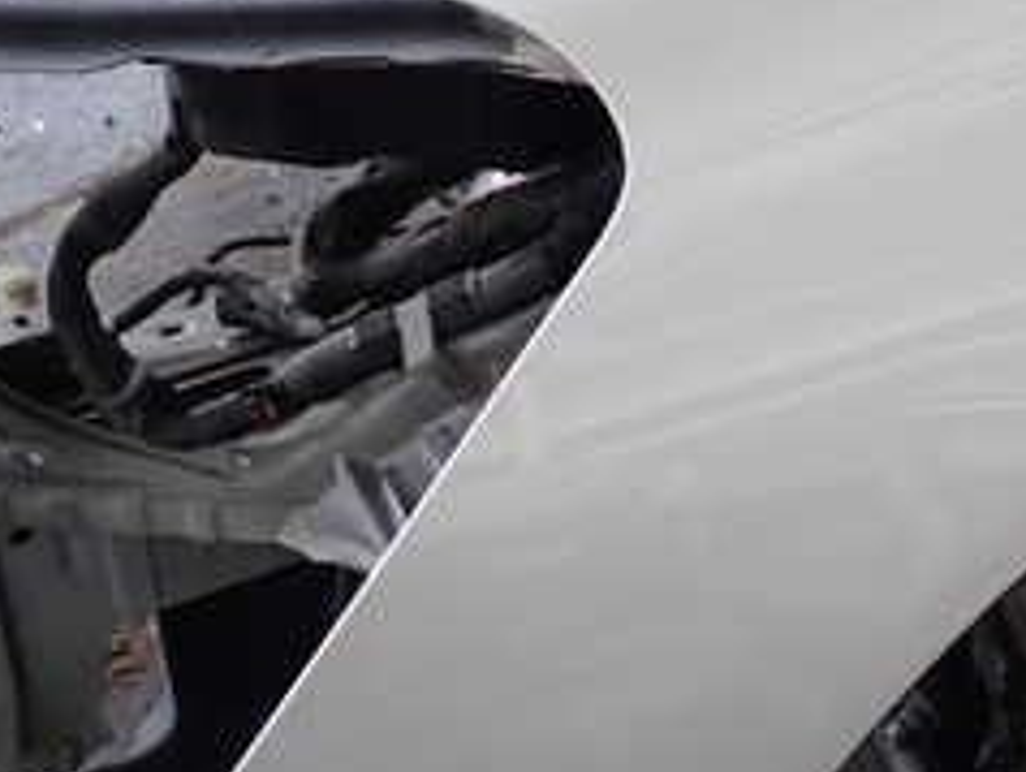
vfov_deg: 23.3
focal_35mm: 63
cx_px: 1060
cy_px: 319
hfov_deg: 28.5
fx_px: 1869
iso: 100
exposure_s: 1/100
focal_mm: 4.5
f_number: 2
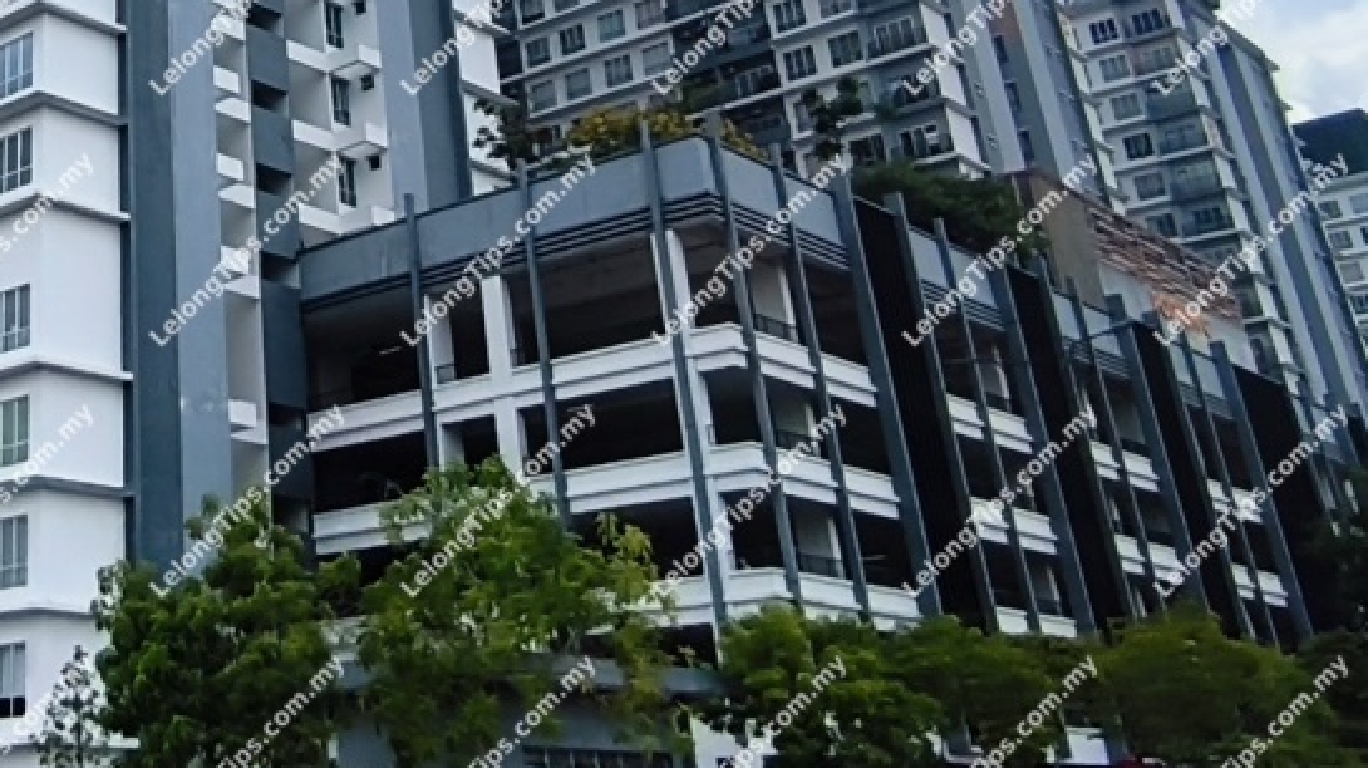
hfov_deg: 43.4
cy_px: -253
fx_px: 1595
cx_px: 203
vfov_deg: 23.6
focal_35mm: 44
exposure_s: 1/3922
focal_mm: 1.65
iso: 50
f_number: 2.2
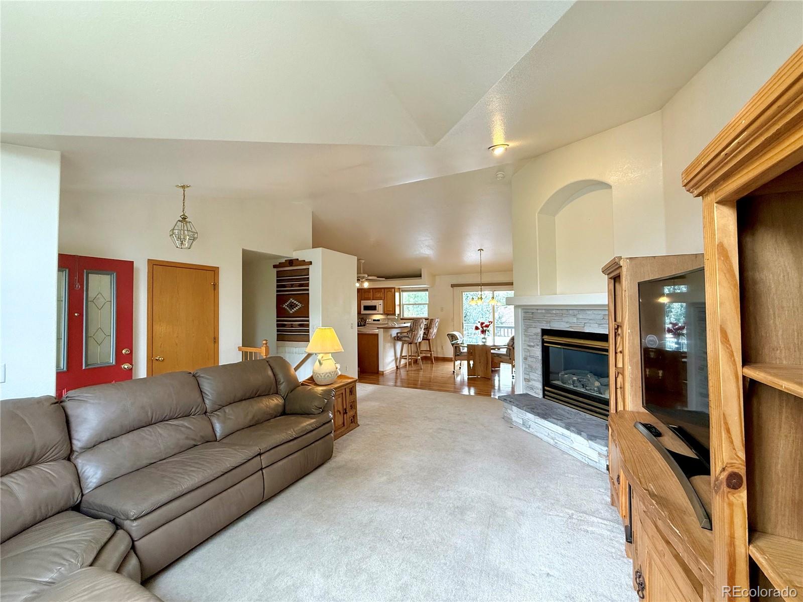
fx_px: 325
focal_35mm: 14
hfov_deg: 102.1
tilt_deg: +2.1
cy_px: 301
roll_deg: +0.6
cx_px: 402
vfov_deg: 85.7
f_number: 2.2
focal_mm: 2.22
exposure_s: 1/120
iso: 200
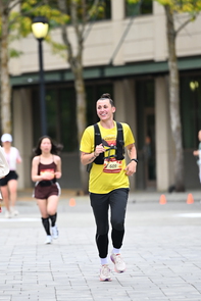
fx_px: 3120
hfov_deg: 3.7
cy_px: 164
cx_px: 63
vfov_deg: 5.5
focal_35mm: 373
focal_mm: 200
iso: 640
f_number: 2.8
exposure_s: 1/2000
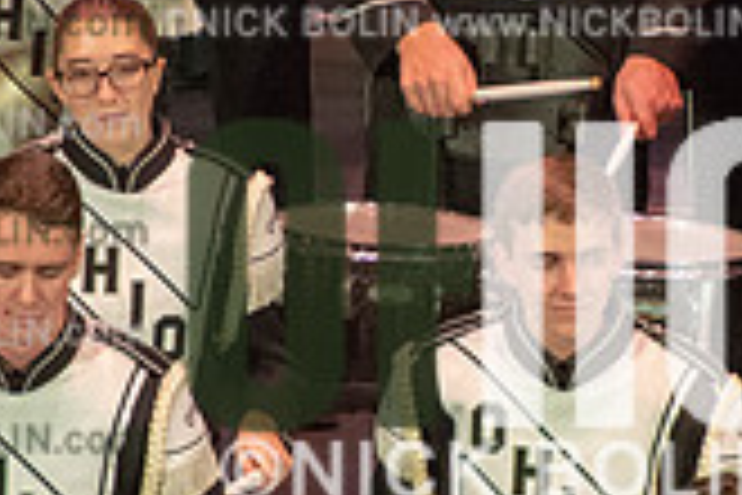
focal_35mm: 1408
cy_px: 333
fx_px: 29018
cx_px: 504
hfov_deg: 1.5
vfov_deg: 1.0
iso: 8000
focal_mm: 400
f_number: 5.6
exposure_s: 1/250
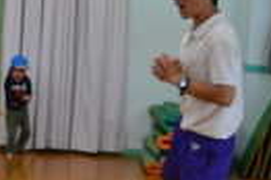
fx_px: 1105
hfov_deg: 13.4
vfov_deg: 9.3
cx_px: -101
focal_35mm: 147
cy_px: 78
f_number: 4.8
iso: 400
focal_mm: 32
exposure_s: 1/25
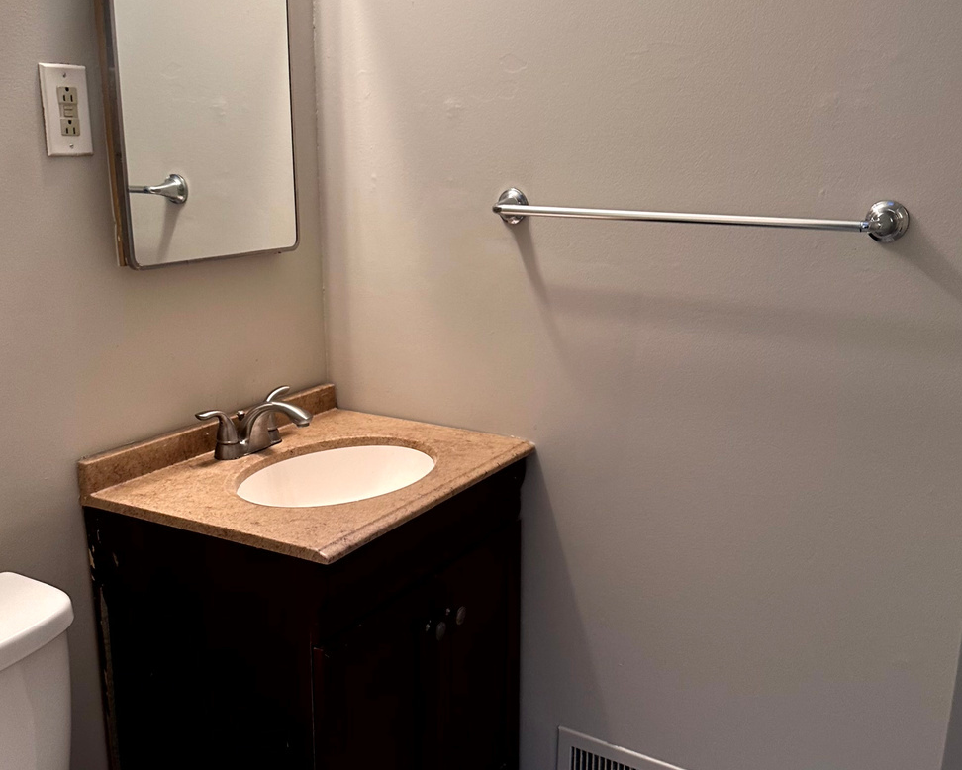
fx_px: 1054
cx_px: 459
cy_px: 453
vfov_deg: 40.0
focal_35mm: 37
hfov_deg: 49.1
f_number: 1.78
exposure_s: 1/60
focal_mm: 6.86
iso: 160
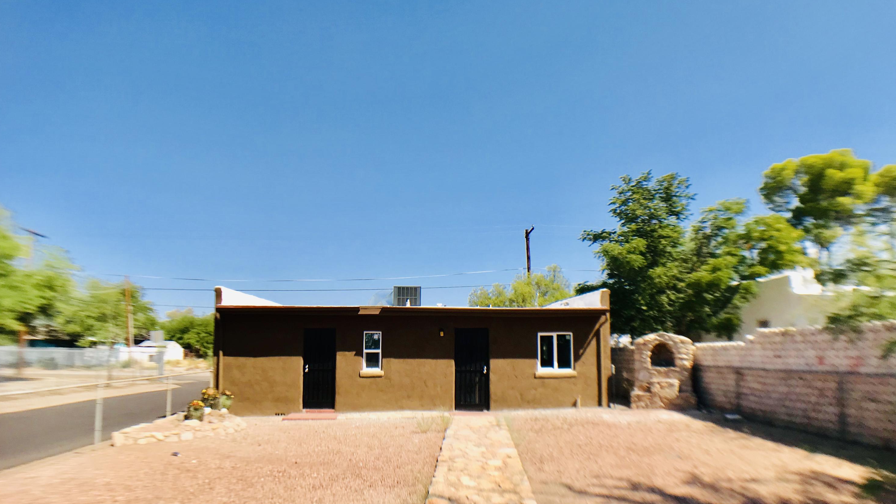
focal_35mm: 31
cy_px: 310
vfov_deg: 37.6
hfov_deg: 62.6
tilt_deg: +7.5
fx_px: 737
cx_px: 442
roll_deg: +0.3
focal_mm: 3.99
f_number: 1.8
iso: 20
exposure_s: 1/2283
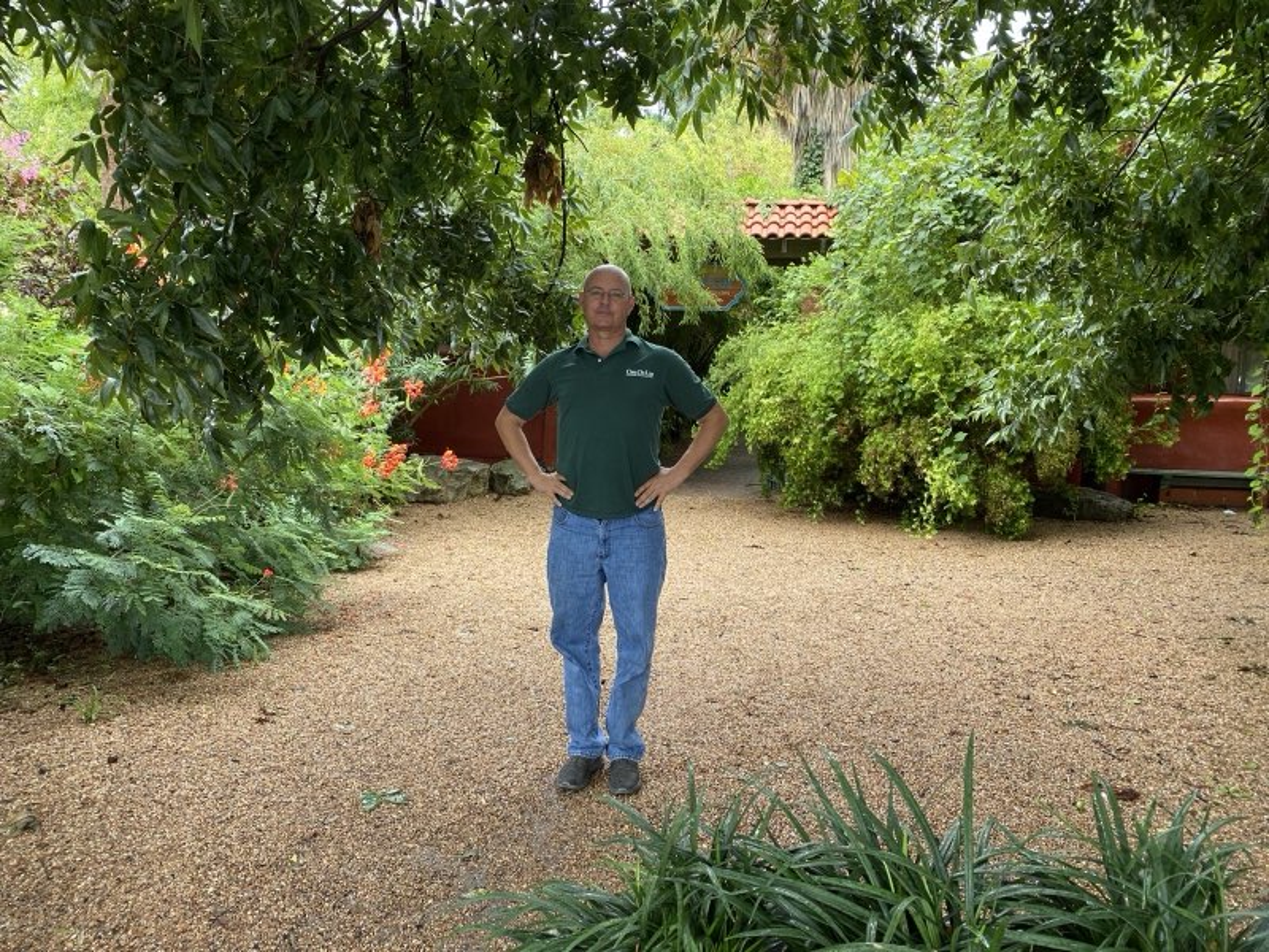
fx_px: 953
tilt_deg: -5.5
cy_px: 476
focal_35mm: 26
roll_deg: -1.4
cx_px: 634
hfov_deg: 67.3
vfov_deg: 53.1
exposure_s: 1/121
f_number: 1.8
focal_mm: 4.25
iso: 50
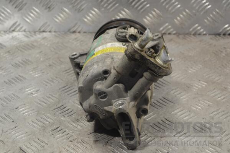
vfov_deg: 16.6
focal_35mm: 82
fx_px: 527
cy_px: 76
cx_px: 115
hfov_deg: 24.6
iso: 200
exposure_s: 1/30
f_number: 5.6
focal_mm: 55
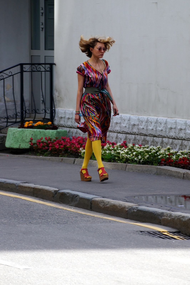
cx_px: 95
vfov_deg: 9.2
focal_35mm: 225
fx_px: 1784
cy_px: 142
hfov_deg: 6.1
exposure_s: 1/250
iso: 125
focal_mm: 150
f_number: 5
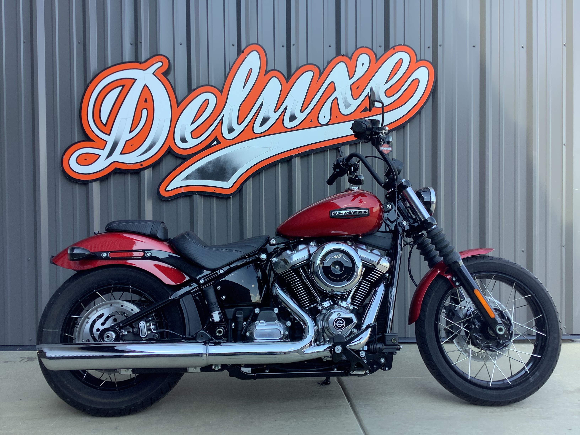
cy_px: 218
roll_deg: -0.6
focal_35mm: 31
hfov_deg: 58.4
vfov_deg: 45.4
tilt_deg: -3.1
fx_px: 519
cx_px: 290
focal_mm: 3.3
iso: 25
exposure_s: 1/105
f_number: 2.4
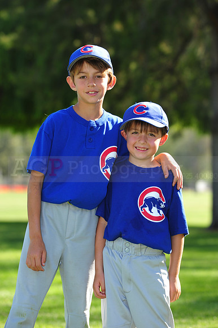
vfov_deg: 10.3
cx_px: 109
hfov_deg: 6.9
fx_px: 1819
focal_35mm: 200
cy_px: 164
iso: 200
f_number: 6.3
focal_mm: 200
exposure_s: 1/200
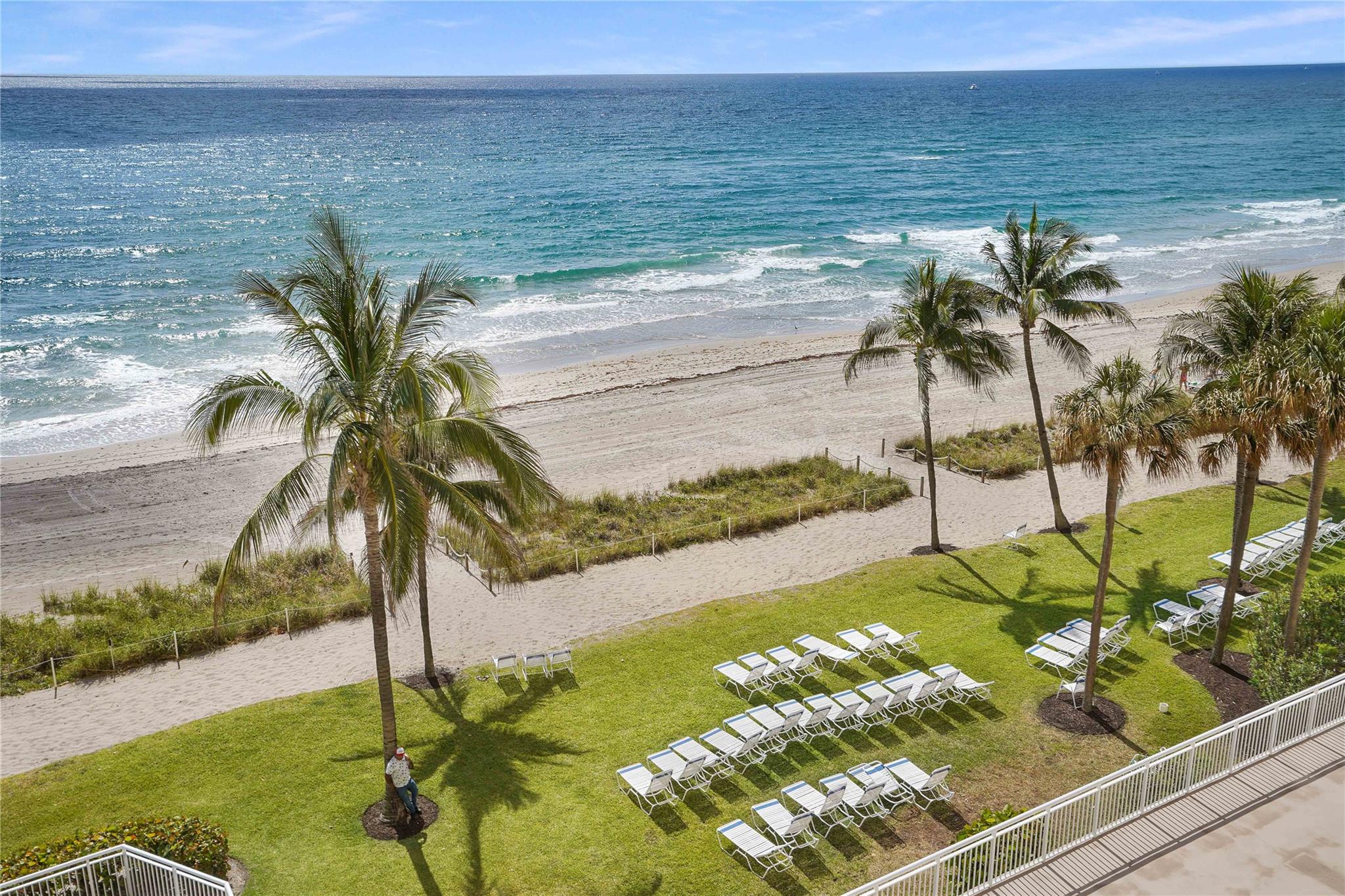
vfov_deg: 41.1
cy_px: 448
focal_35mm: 32
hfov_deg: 58.7
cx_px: 672
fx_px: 1195
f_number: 10
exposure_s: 1/200
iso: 64
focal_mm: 32
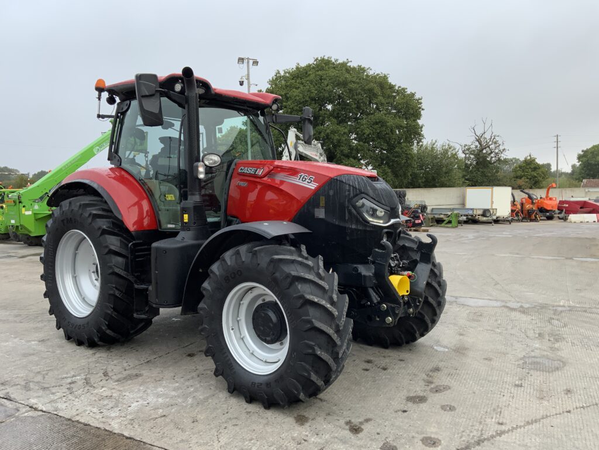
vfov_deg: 48.2
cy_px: 225
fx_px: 502
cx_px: 300
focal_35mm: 29
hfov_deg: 61.7
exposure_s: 1/224
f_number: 1.8
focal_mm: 3
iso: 16
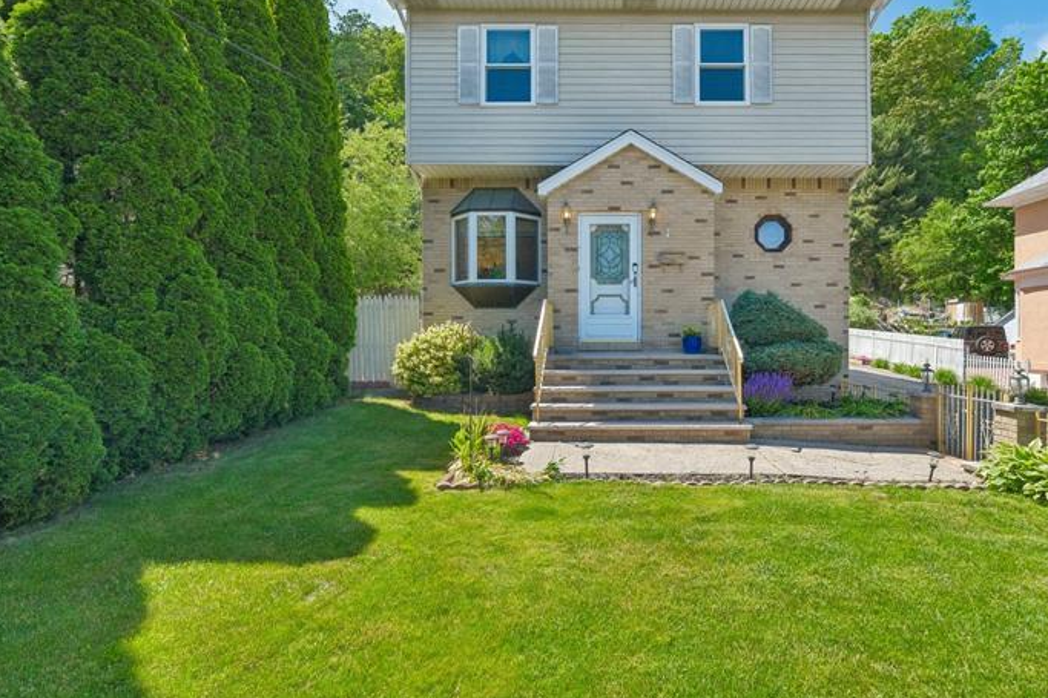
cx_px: 608
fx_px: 524
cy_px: 344
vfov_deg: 67.4
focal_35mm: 18
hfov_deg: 89.3
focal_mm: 8
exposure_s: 1/1700
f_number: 5.6
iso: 800
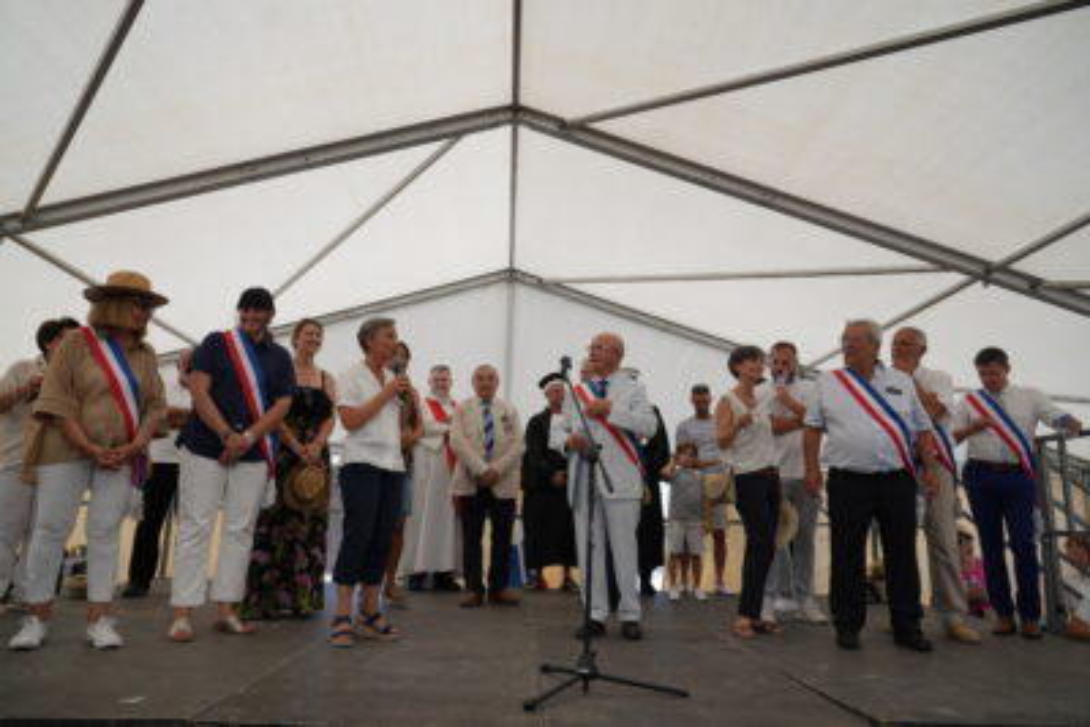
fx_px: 727
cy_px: 364
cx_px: 545
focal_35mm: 24
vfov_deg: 53.2
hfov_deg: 73.7
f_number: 4.5
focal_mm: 24
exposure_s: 1/320
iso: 100
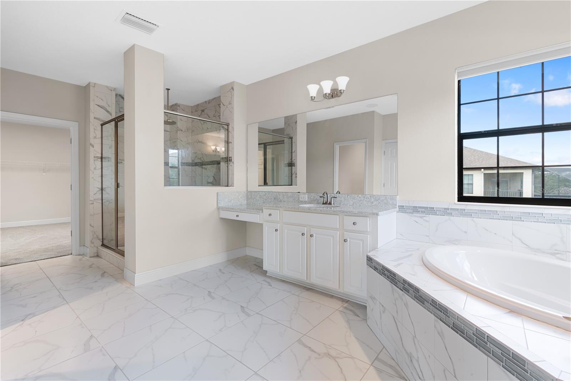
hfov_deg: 96.7
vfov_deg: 73.7
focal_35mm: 16
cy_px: 190
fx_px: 254
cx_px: 286
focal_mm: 16
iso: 200
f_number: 8
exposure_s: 1/6
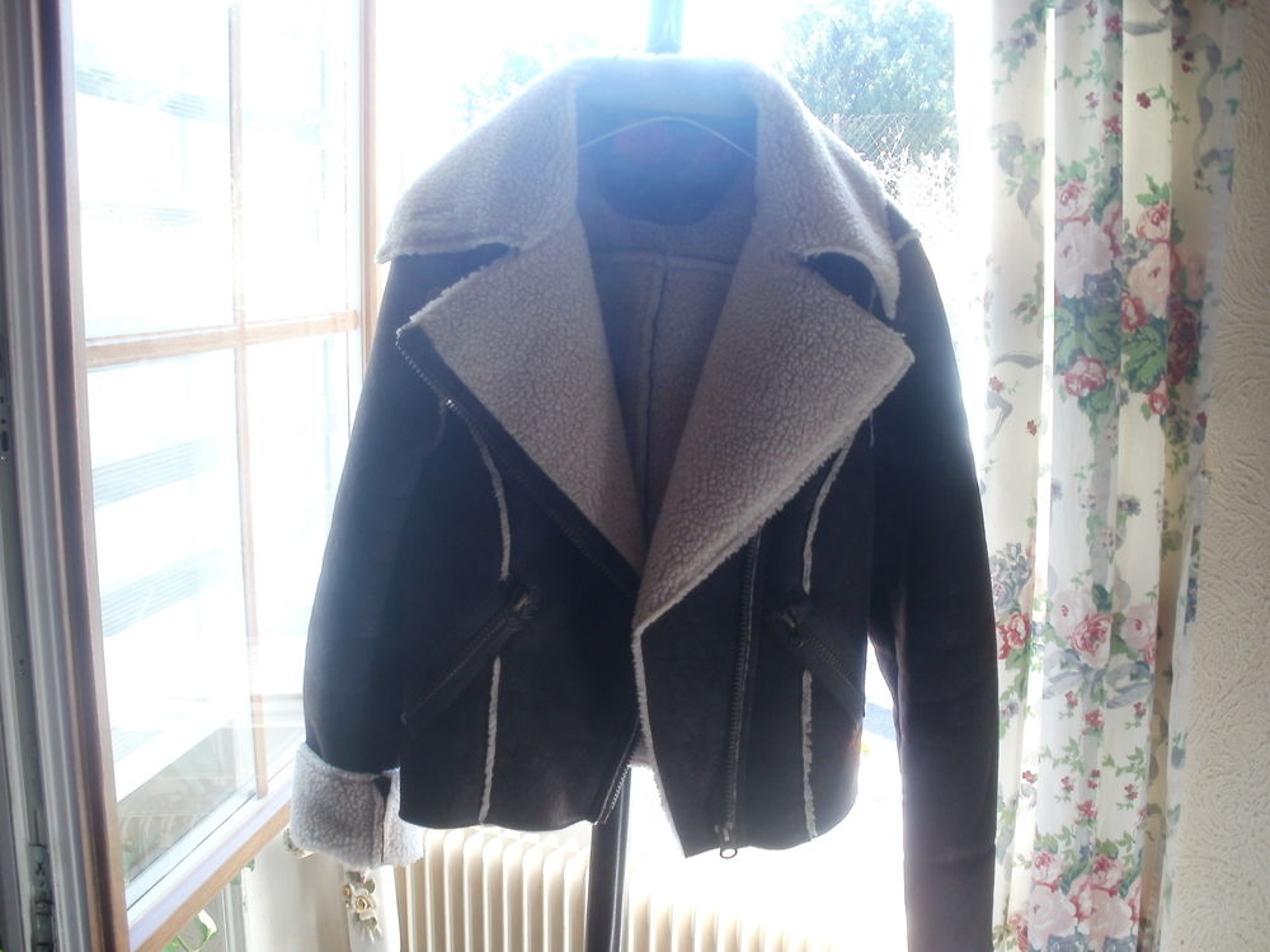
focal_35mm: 36
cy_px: 476
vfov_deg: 39.7
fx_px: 1321
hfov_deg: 51.4
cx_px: 635
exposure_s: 1/30
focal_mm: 6.3
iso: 100
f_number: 3.5
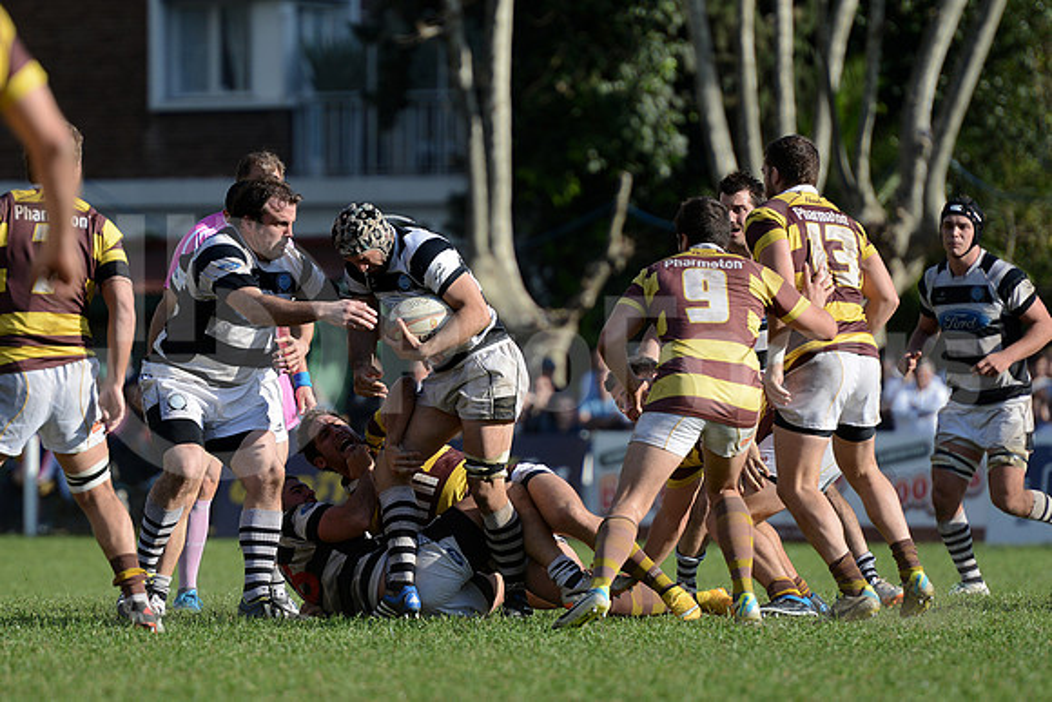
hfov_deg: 7.4
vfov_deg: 4.9
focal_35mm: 280
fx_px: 8184
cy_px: 351
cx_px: 526
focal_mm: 280
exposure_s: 1/1600
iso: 320
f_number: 4
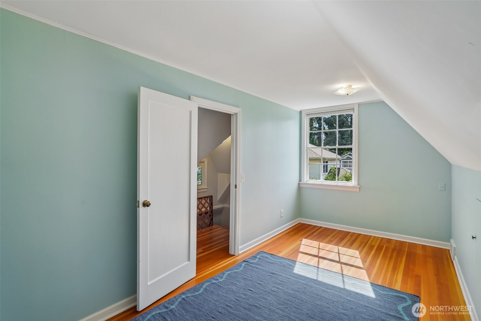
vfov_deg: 73.7
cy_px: 160
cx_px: 240
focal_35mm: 16
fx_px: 214
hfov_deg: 96.7
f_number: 8
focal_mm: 16
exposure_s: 1/160
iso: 400
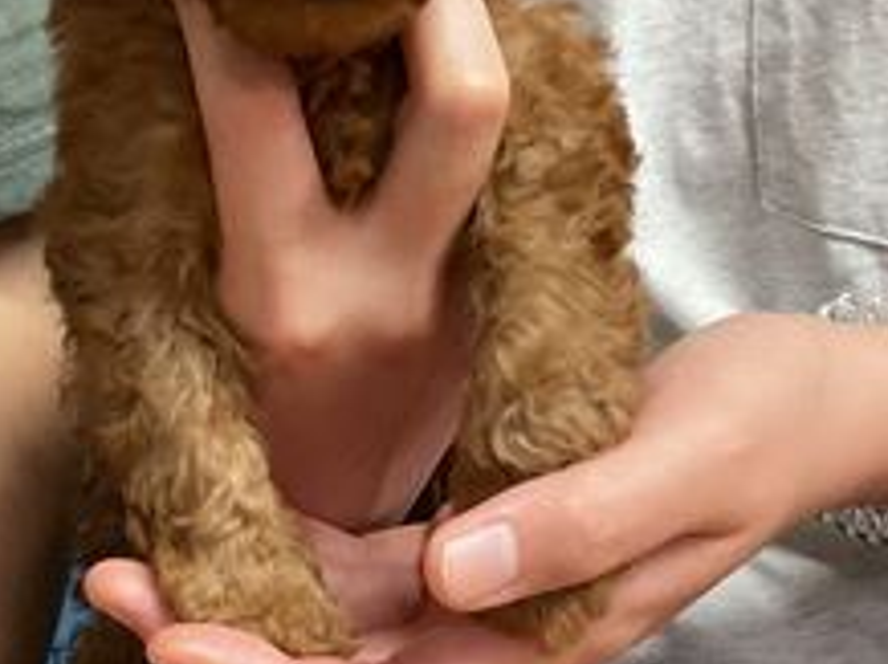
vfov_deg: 18.2
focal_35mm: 80
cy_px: 122
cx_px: 257
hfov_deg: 24.3
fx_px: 2050
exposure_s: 1/60
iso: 200
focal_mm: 3
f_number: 1.8
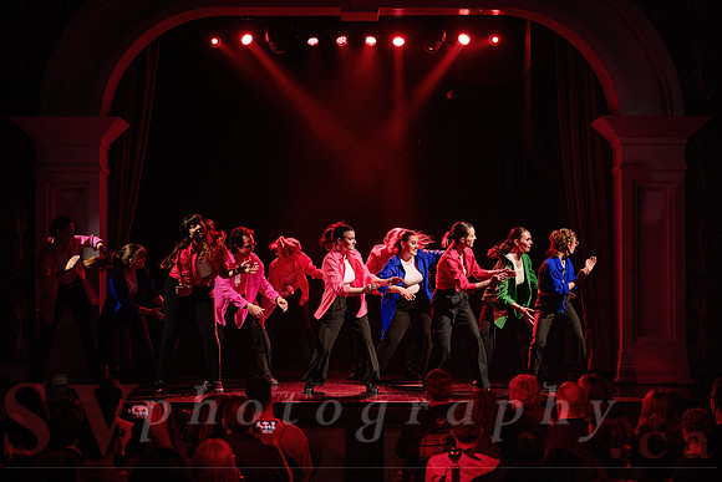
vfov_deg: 16.8
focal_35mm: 81
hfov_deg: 25.0
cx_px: 361
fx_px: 1630
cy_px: 241
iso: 1600
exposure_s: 1/200
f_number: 2.8
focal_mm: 78
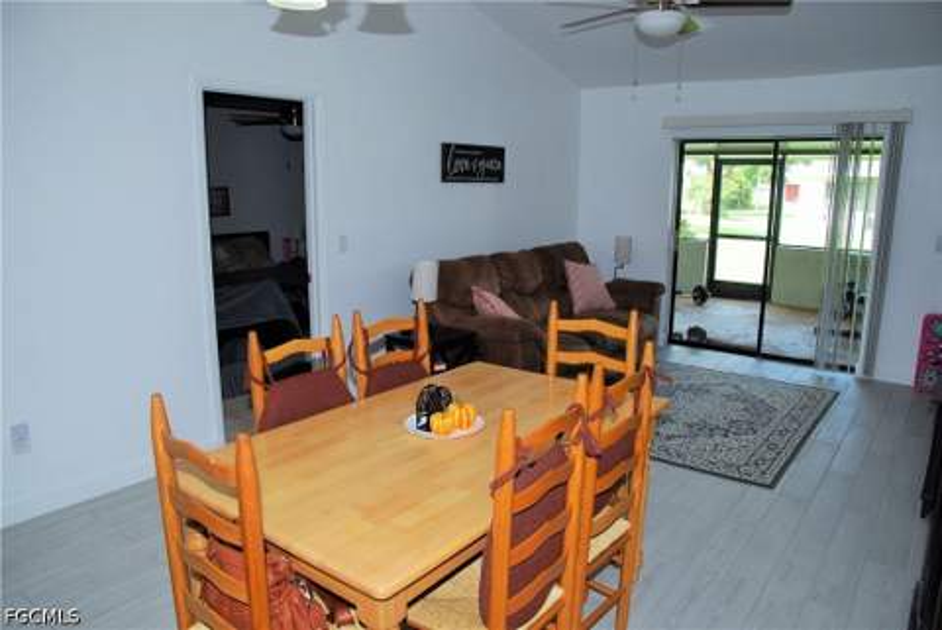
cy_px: 315
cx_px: 471
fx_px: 629
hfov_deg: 73.7
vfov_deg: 53.2
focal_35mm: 24
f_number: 4
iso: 200
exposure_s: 1/60
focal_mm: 16
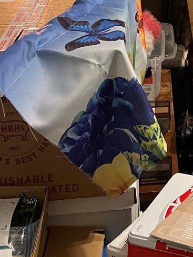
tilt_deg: -13.3
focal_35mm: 85
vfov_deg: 21.5
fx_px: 632
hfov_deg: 16.6
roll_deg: +0.7
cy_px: -46
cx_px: 236
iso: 250
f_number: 1.6
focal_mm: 4.2
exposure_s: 1/60
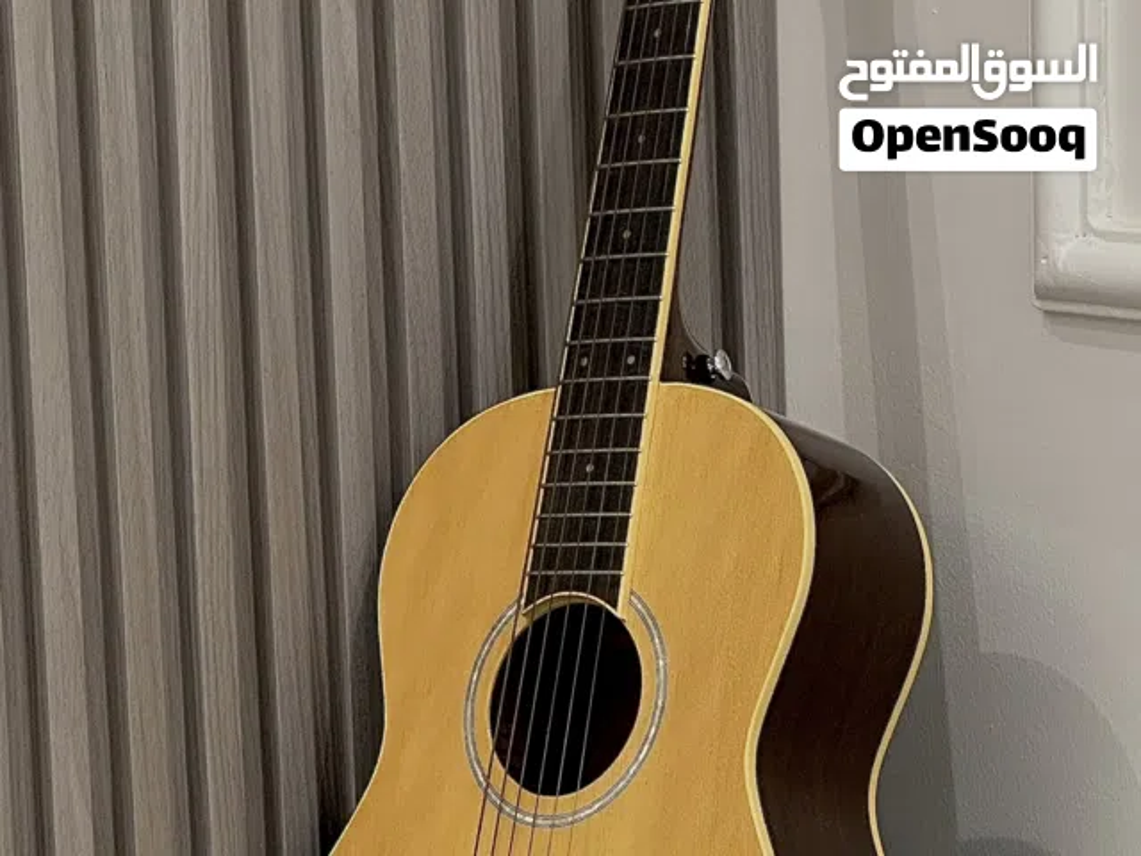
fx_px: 2538
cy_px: 428
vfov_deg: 19.1
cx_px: 570
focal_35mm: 77
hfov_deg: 25.3
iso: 500
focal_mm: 9
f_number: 2.8
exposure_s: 1/50
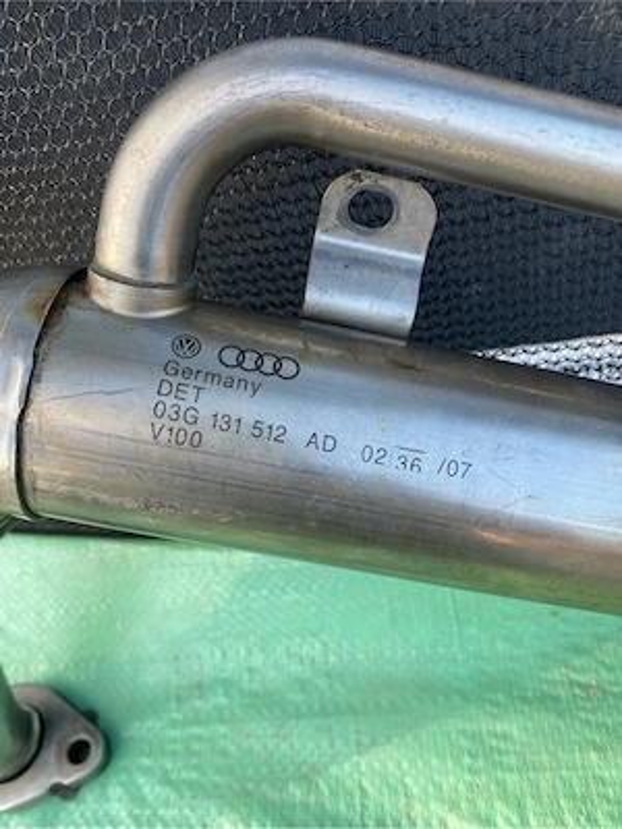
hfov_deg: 54.9
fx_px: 599
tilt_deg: -57.2
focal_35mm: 25
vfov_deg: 69.4
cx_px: 311
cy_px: 414
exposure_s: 1/135
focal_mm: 4.25
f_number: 1.8
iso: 32
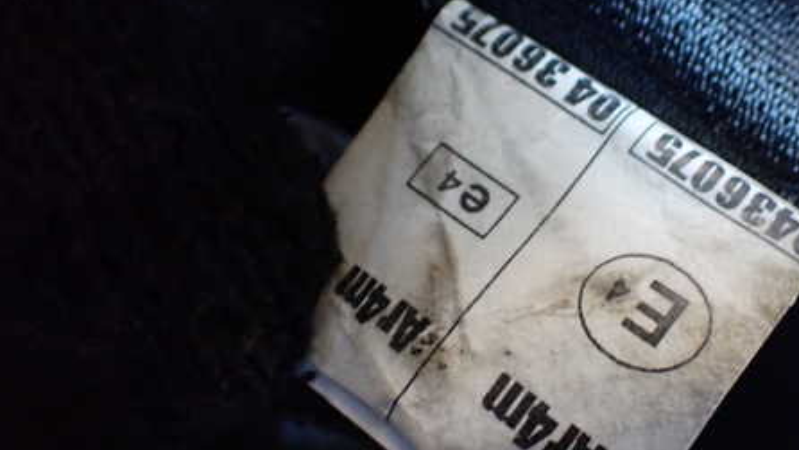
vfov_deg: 27.1
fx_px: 932
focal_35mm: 44
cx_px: 523
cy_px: 237
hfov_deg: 45.8
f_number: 2.3
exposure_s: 1/30
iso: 1000
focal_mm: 5.4
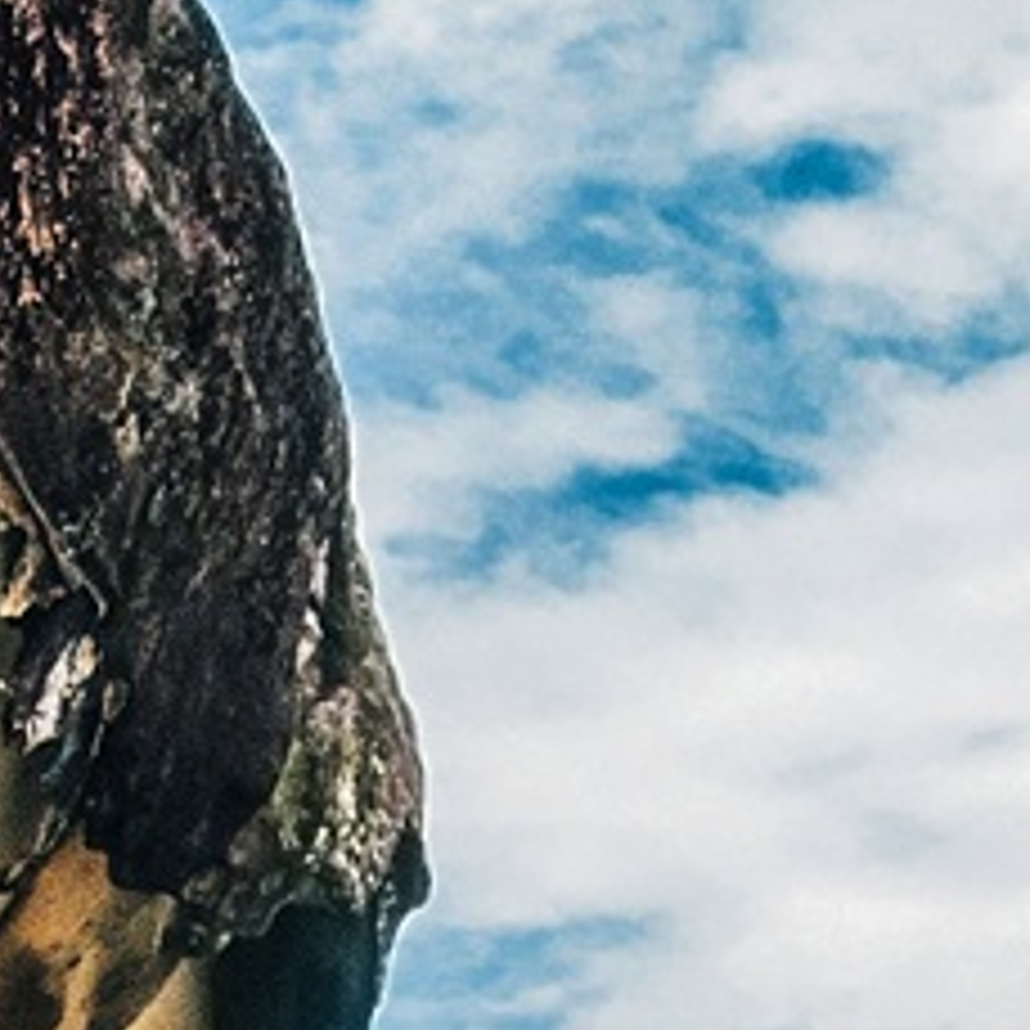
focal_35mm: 192
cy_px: 1264
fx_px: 6463
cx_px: 216
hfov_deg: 9.1
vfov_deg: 9.0
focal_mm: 18
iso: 400
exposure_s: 1/125
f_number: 10
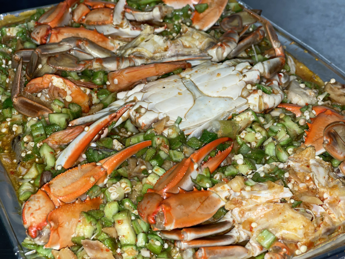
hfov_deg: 30.3
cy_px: 130
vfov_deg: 22.9
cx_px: 172
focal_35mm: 64
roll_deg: -1.9
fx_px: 638
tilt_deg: -38.1
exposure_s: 1/61
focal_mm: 7.5
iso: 40
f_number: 2.2
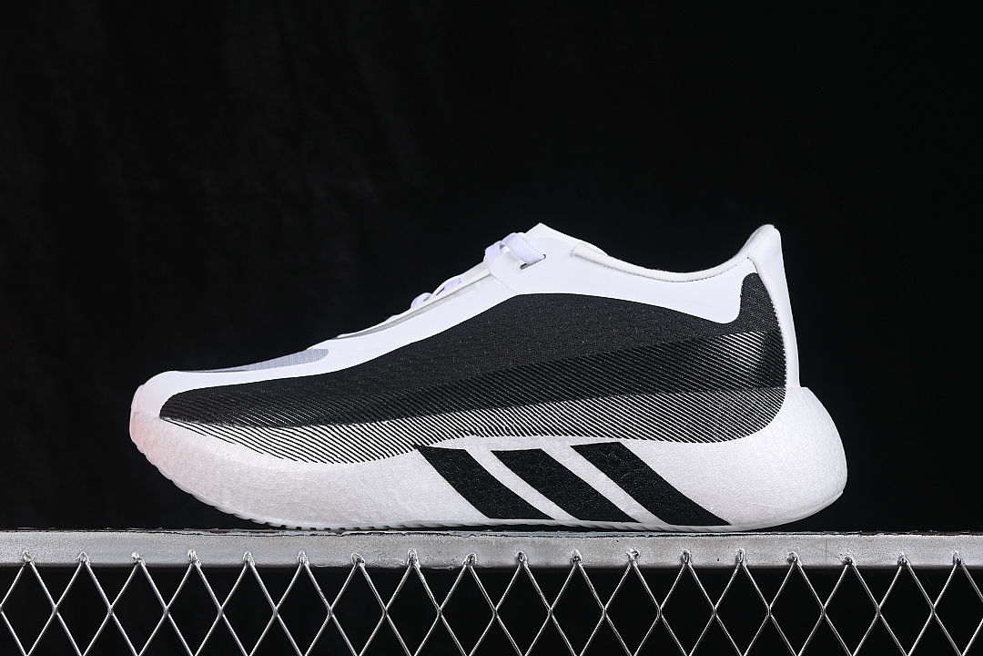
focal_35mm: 75
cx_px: 492
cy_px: 328
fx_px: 2048
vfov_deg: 18.2
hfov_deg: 27.0
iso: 160
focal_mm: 50
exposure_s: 1/80
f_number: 8
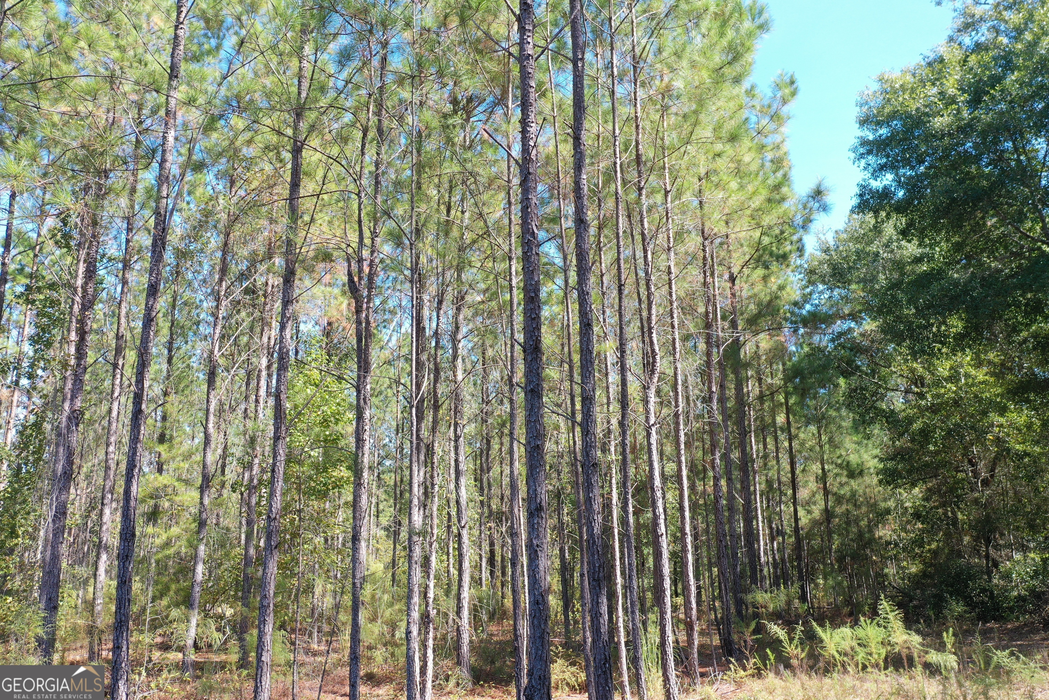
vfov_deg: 46.4
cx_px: 524
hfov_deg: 65.5
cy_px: 350
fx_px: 816
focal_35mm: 28
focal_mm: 10.26
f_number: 4.5
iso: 100
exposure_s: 1/160
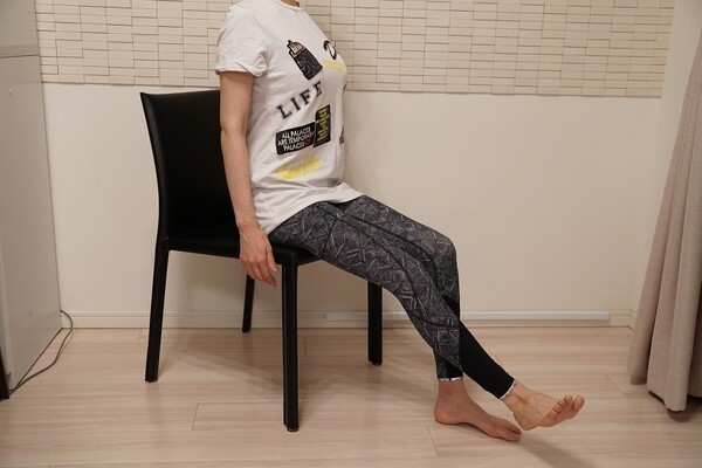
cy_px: 234
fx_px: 702
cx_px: 351
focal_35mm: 36
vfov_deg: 36.9
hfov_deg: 53.1
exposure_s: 1/160
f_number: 4
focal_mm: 24
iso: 2500
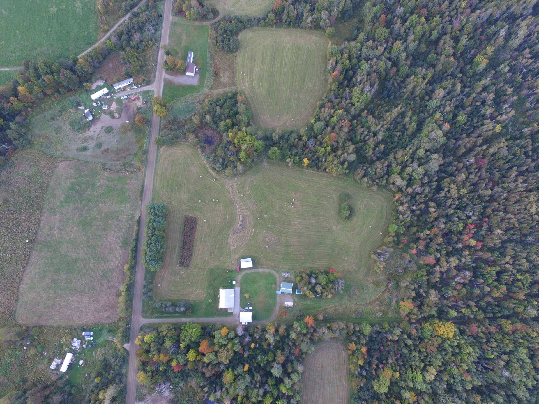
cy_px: 202
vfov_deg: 66.0
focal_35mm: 20
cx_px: 270
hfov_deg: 81.7
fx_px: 311
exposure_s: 1/25
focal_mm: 3.61
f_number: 2.8
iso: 113
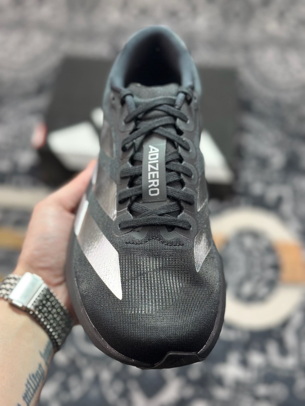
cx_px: 152
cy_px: 203
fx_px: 564
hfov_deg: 30.3
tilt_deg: -55.7
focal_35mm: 48
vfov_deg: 39.7
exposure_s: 1/308
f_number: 1.78
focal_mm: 6.86
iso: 80
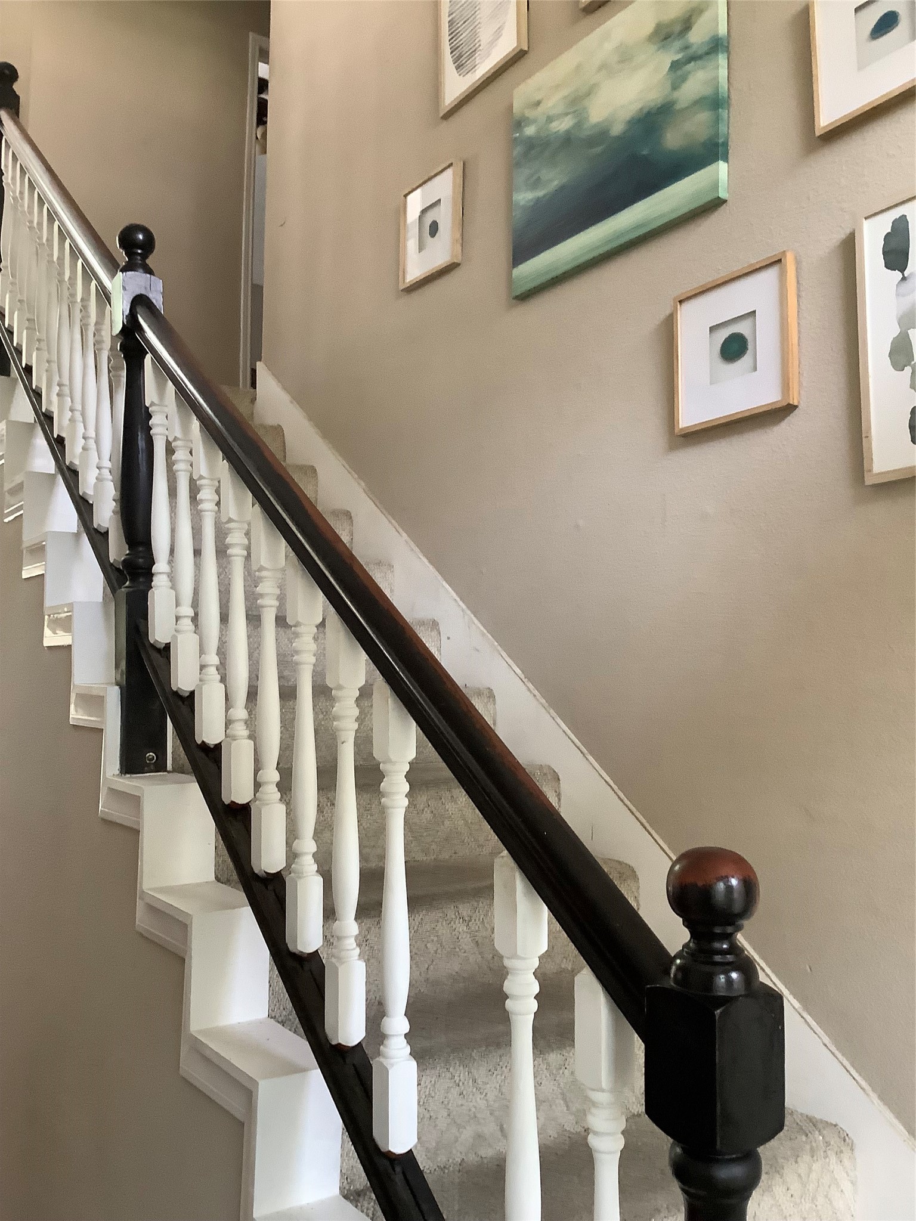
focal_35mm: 31
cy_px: 610
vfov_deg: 58.4
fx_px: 1094
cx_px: 458
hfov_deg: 45.4
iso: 250
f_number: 2.4
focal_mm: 3.3
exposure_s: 1/60
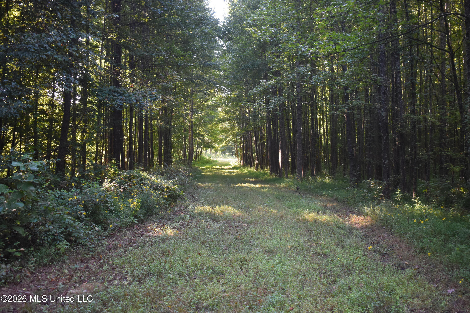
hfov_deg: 51.3
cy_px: 156
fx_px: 490
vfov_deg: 35.5
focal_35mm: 38
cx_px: 235
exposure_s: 1/125
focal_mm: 25
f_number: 4
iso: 800
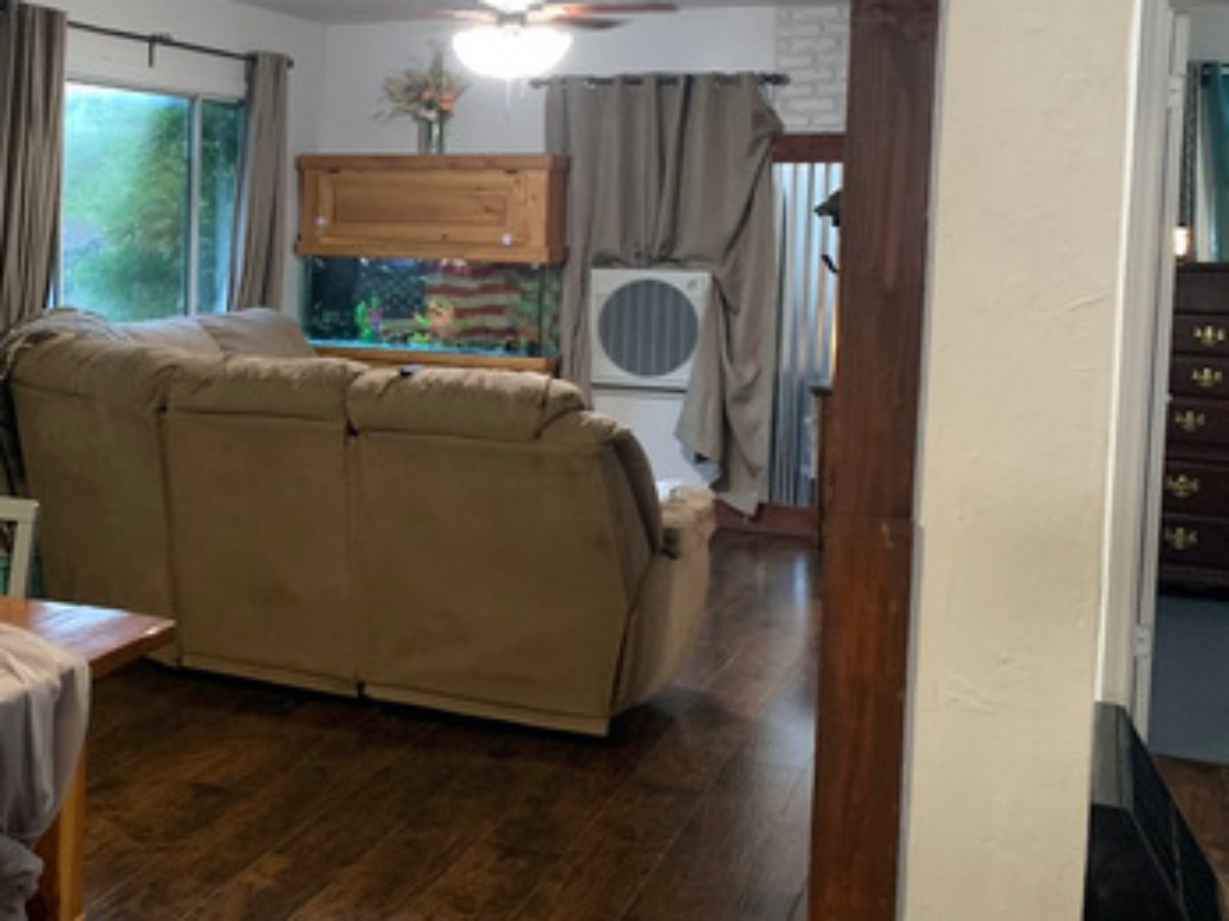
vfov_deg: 30.1
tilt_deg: -4.5
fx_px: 1704
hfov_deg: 37.4
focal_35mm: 48
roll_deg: -0.2
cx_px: 152
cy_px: 344
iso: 400
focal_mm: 4.25
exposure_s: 1/40
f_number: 1.8
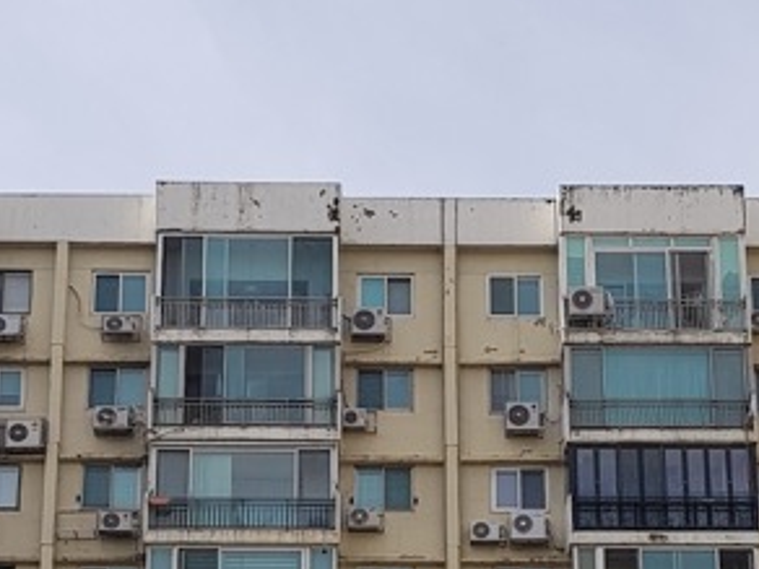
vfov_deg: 13.6
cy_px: 566
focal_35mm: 107
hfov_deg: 18.4
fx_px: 2346
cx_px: 416
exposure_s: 1/2648
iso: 40
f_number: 1.7
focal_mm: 4.2
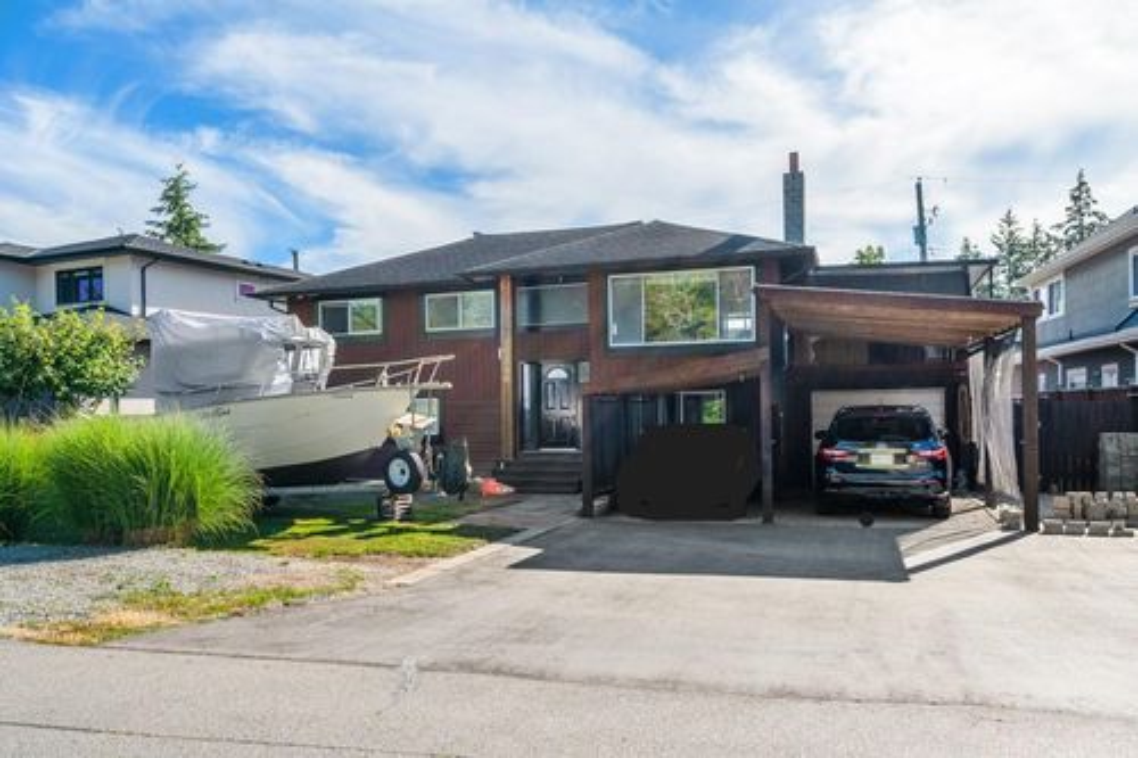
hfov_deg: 76.1
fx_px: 727
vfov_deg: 55.1
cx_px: 569
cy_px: 379
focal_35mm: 23
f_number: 6.3
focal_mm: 23
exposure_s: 1/5000
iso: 800
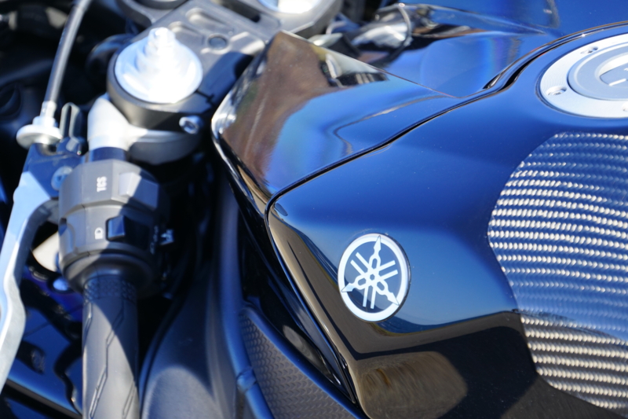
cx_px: 314
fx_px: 3261
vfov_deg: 7.3
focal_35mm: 187
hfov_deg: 11.0
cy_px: 210
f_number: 5.6
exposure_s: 1/200
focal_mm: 125
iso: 200
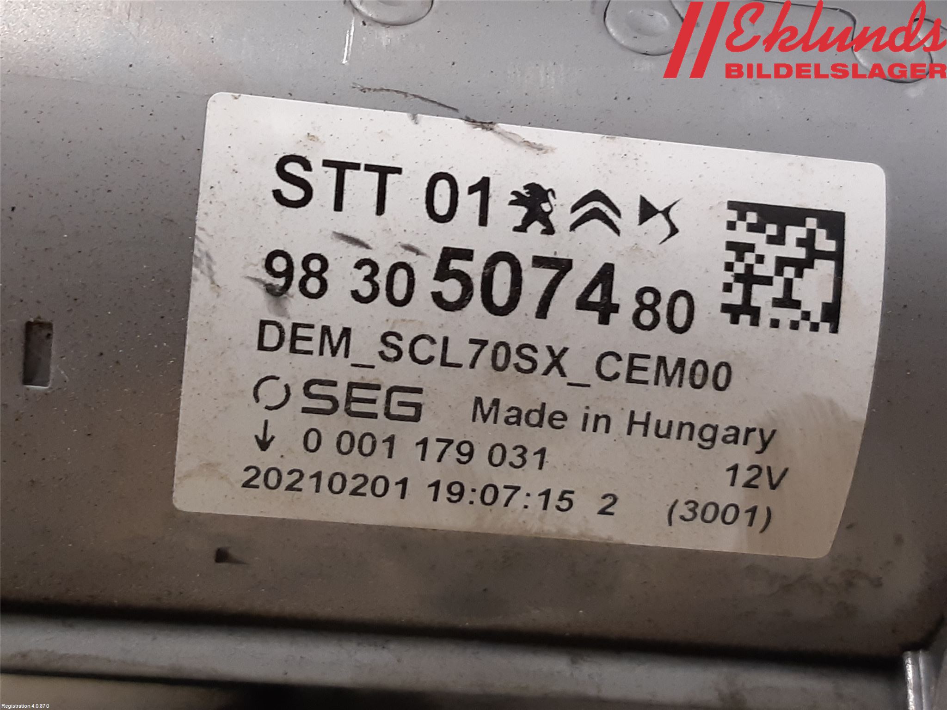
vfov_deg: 53.1
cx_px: 474
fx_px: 711
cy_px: 355
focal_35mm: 26
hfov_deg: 67.3
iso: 125
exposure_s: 1/50
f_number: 1.7
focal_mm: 3.93
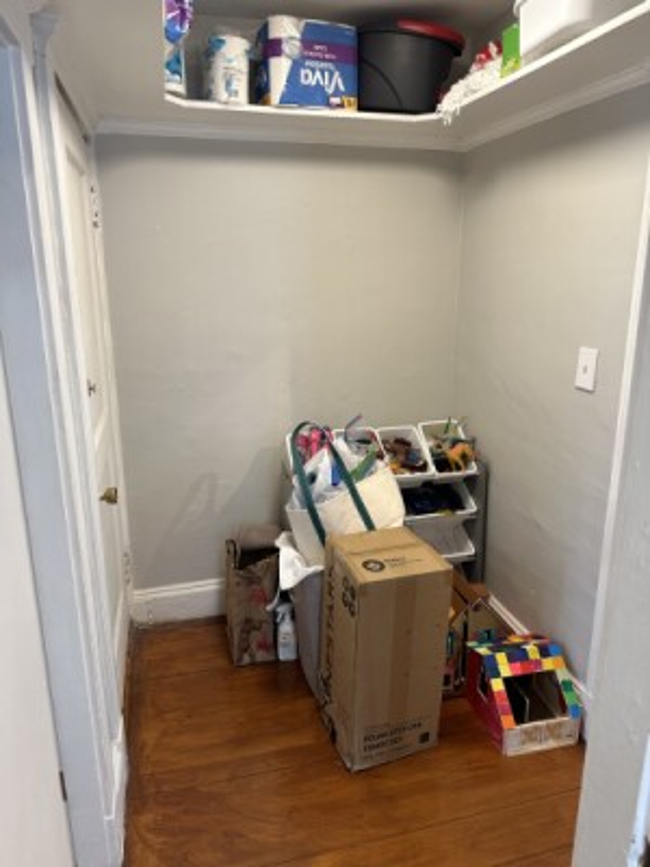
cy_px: 434
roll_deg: -0.3
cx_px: 325
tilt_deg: -14.9
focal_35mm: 24
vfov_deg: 71.6
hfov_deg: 56.8
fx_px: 601
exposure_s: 1/60
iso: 125
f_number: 1.78
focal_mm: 6.86
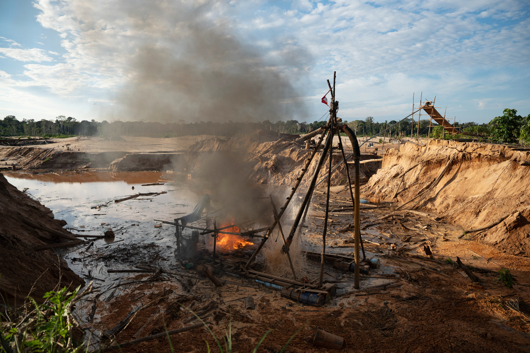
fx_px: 353
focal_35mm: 24
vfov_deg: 53.1
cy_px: 176
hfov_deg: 73.8
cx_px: 265
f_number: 3.5
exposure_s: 1/3200
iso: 400
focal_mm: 24
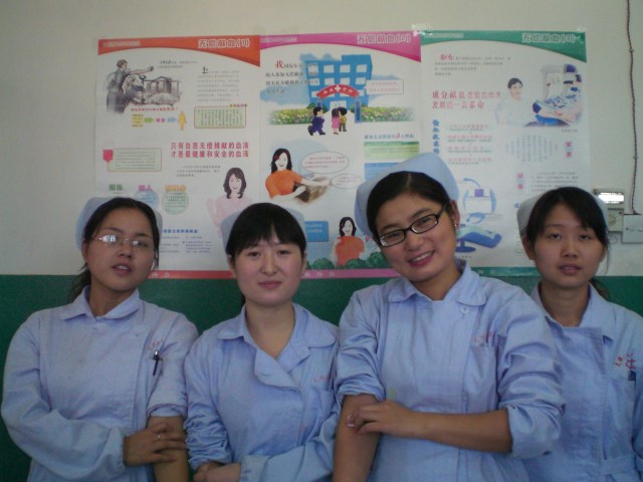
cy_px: 241
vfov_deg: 37.7
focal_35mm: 38
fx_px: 706
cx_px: 322
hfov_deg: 49.0
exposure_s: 1/100
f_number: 3.1
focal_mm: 6.3
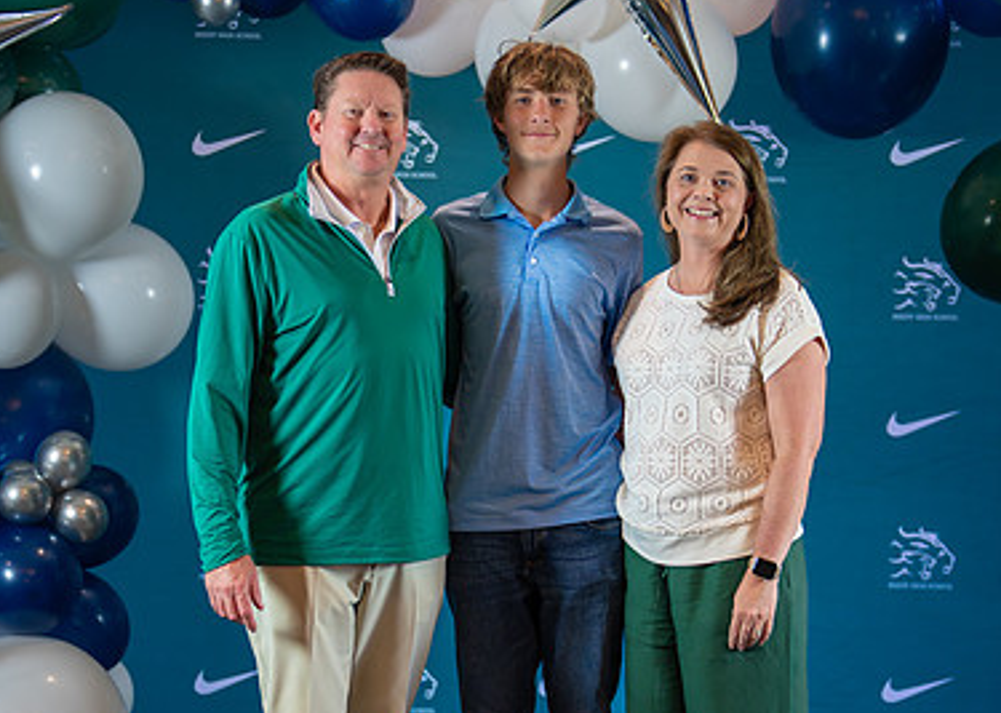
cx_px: 557
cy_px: 573
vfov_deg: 16.3
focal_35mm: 87
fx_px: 2471
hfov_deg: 22.9
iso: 1000
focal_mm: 50
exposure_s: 1/400
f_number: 1.2
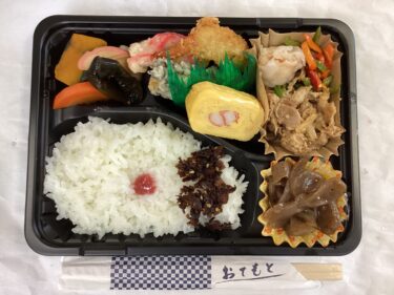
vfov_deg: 45.4
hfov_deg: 58.4
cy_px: 148
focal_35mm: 31
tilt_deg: -86.5
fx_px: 353
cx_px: 197
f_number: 2.4
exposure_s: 1/50
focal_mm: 3.3
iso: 160
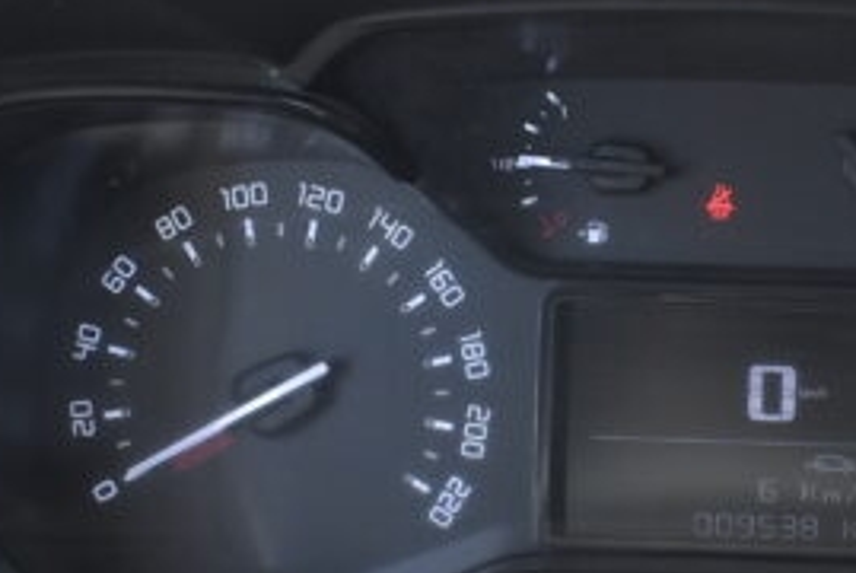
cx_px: 716
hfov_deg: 25.7
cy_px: 371
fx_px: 1833
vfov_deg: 17.7
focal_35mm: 77
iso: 1600
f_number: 3.5
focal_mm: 18
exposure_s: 1/1000
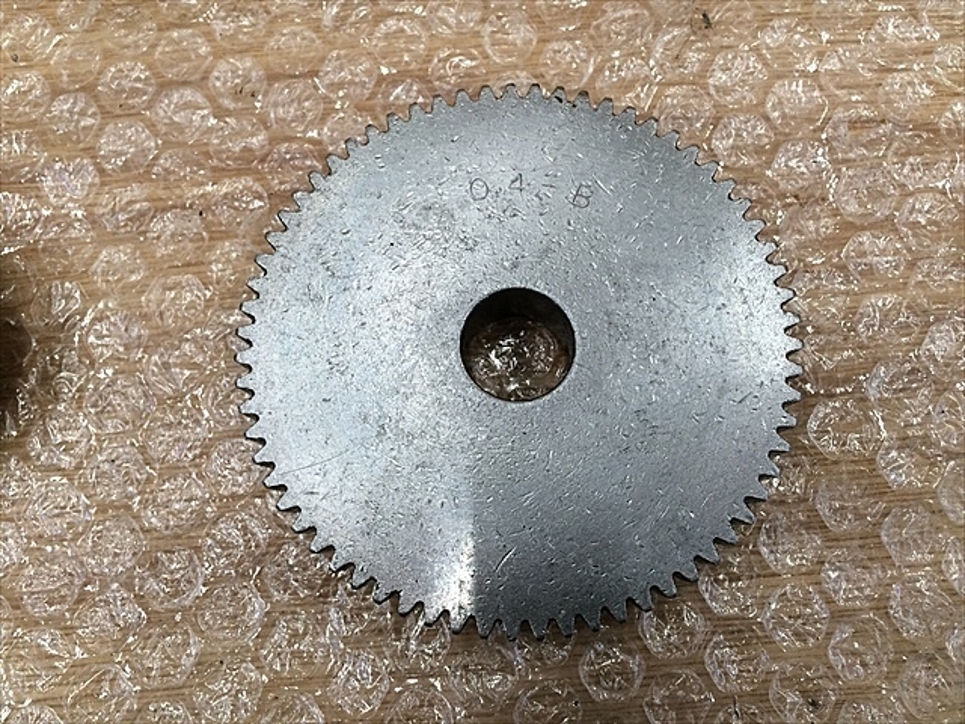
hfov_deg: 61.7
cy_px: 362
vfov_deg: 48.2
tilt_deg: -78.7
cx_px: 482
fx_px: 808
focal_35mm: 29
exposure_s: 1/30
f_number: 2.2
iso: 64
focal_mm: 4.15
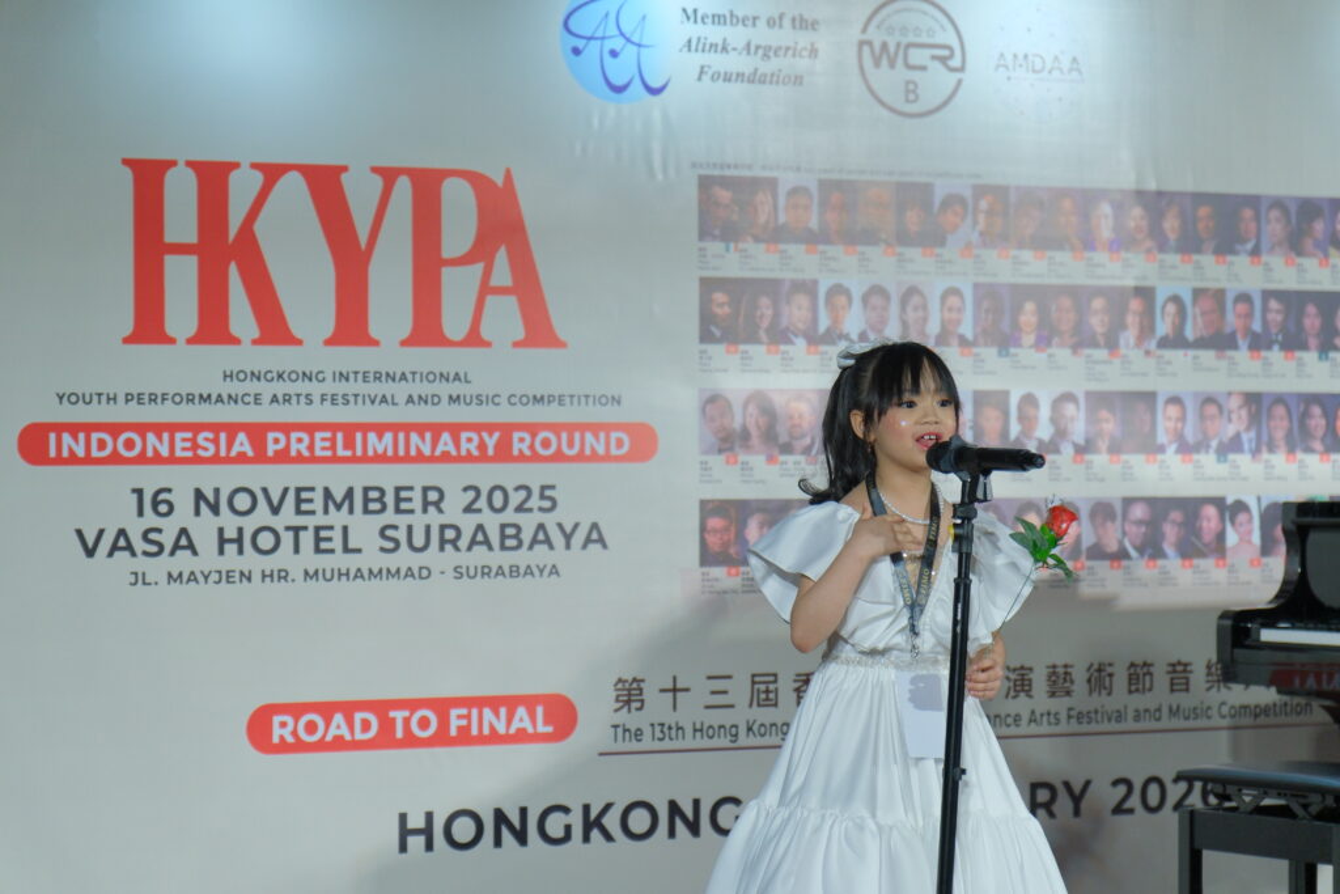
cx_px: 670
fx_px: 3760
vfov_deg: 13.6
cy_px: 447
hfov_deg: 20.2
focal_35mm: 101
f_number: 2.8
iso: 1250
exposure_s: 1/200
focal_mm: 67.6
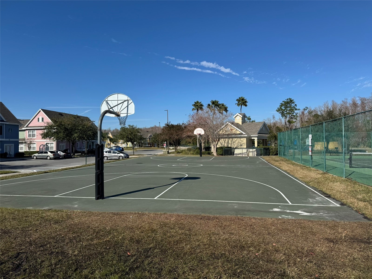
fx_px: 258
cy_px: 140
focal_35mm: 24
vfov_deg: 56.8
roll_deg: +2.8
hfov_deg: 71.6
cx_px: 186
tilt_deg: +1.9
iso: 80
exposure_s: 1/6410
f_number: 1.78
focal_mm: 6.76
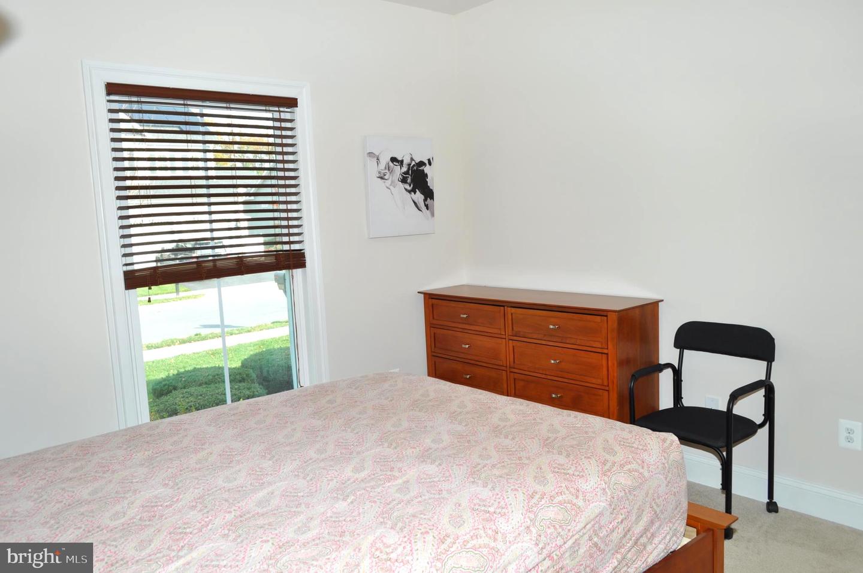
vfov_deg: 47.8
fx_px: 646
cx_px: 432
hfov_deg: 67.5
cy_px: 286
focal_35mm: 27
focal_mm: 18
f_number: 8
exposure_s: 1/30
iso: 200
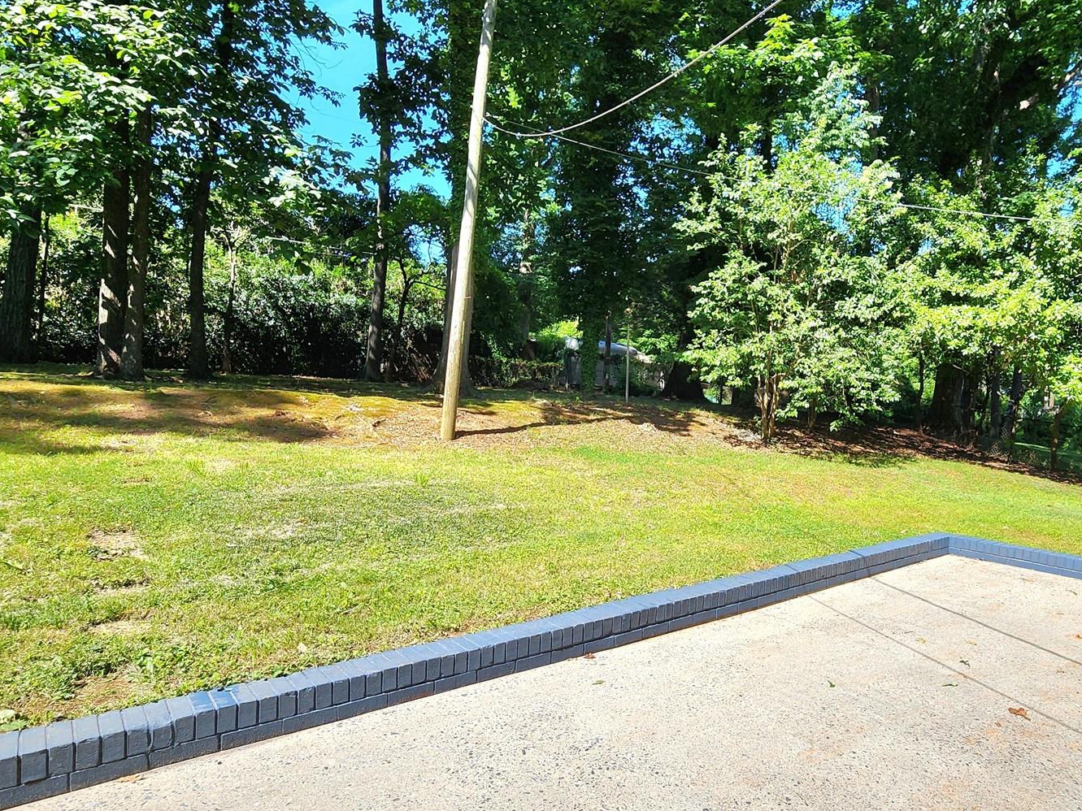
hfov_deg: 80.5
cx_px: 662
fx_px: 625
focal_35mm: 20
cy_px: 436
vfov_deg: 65.9
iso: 50
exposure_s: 1/1111
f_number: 2.2
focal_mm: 2.2
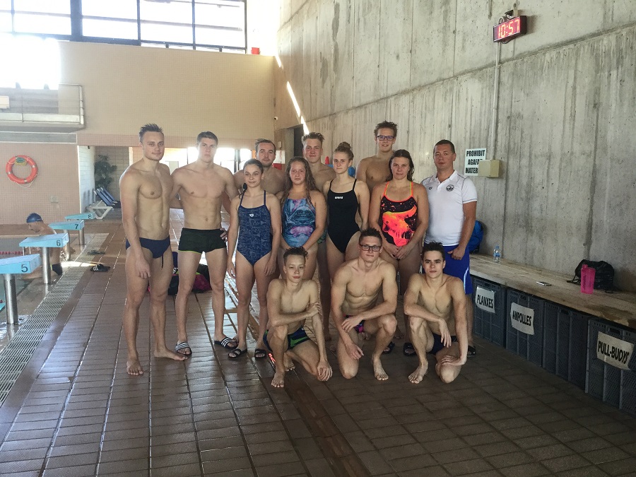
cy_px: 238
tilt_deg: -7.4
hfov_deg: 58.4
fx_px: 570
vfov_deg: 45.4
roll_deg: -1.9
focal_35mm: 31
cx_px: 318
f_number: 2.4
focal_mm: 3.3
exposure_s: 1/33
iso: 50
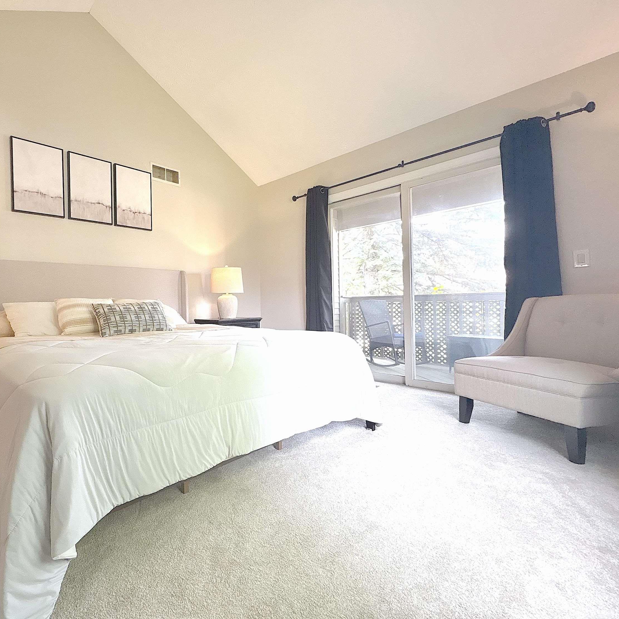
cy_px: 305
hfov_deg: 81.3
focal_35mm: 17
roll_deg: +1.5
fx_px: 344
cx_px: 209
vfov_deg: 84.0
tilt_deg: -0.4
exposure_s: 1/120
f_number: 2.2
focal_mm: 2.22
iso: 200
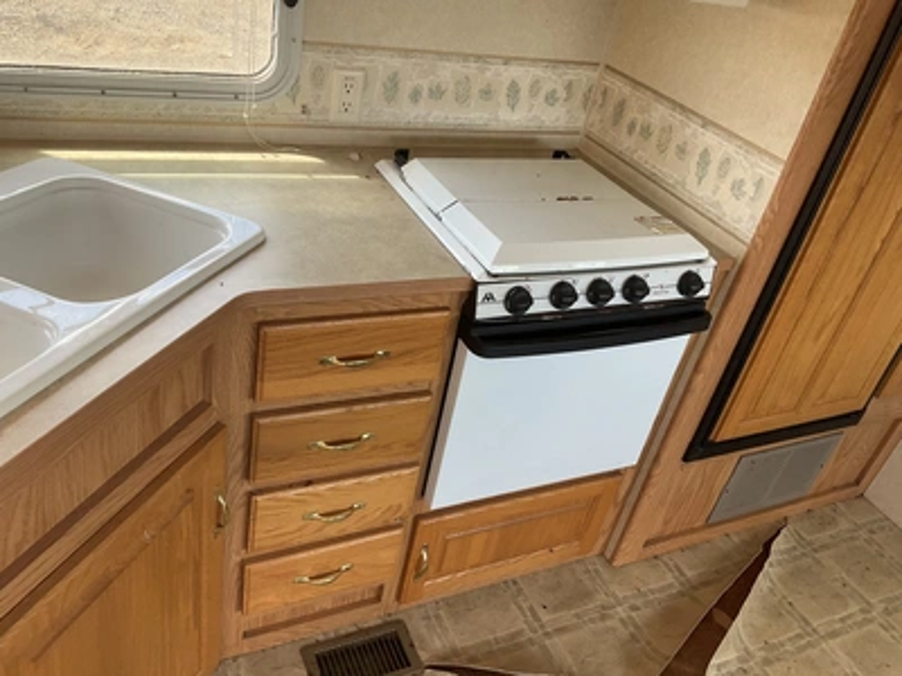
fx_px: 756
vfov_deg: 48.2
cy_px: 338
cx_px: 451
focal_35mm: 29
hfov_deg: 61.7
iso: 40
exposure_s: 1/122
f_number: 1.8
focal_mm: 3
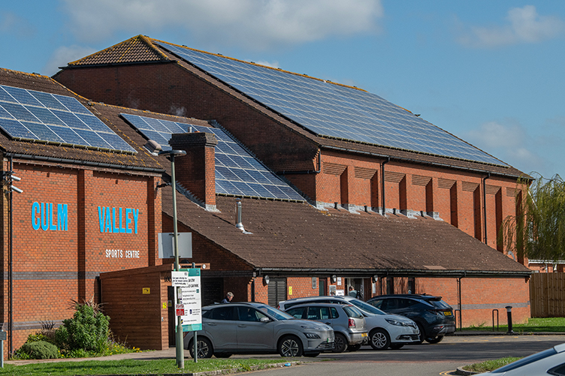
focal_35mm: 134
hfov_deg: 15.3
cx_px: 252
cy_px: 186
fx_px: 2102
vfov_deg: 10.2
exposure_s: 1/2500
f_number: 8
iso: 400
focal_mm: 120
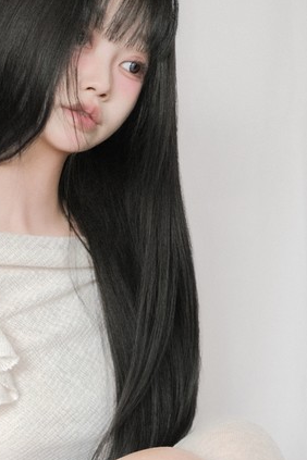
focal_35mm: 93
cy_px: 426
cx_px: -44
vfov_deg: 21.4
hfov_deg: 14.3
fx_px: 1190
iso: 320
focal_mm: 23
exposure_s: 1/125
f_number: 2
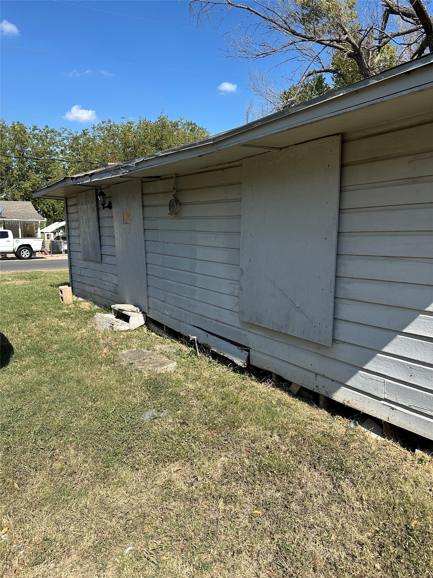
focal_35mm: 24
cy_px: 289
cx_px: 216
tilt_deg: -6.5
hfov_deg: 56.8
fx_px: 400
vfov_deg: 71.6
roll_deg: -0.1
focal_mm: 6.86
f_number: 1.78
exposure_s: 1/3472
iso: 80
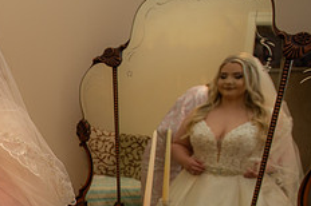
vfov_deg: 23.8
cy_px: 187
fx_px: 474
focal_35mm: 55
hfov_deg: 31.4
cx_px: -47
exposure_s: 1/60
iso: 640
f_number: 4
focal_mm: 22
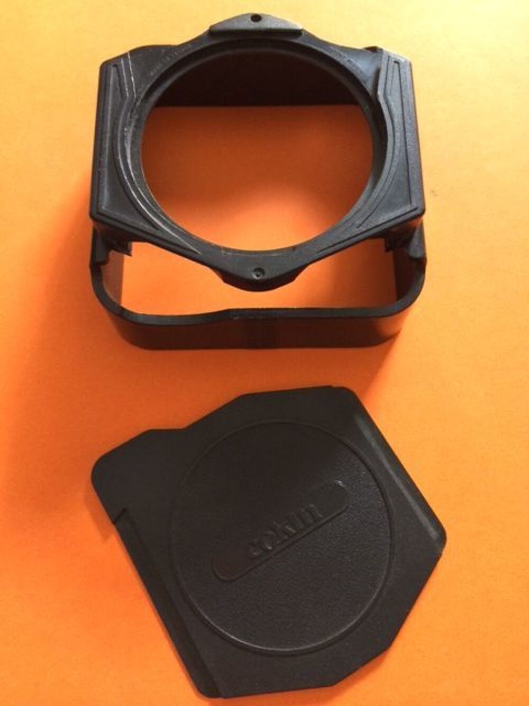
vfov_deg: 60.0
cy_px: 353
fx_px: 611
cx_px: 264
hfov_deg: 46.8
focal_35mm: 30
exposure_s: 1/30
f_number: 2.2
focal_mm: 4.12
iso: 200
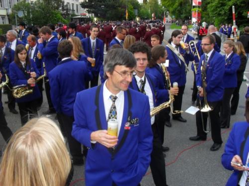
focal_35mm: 35
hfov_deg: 52.6
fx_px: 252
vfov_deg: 40.7
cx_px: 124
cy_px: 93
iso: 160
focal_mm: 6.3
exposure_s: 1/45
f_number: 3.2
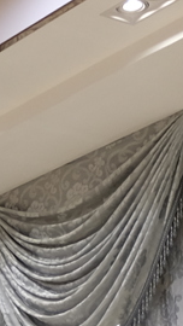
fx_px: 1414
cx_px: -336
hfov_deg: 6.8
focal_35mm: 164
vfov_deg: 11.7
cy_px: 670
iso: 500
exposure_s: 1/15
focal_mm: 16
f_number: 3.5
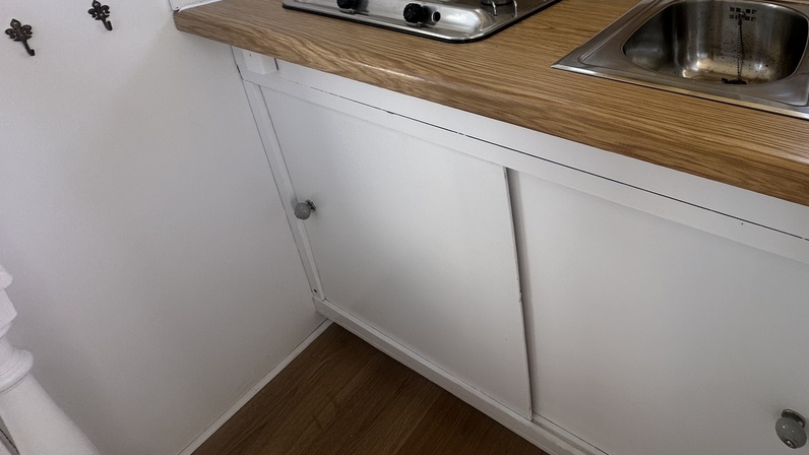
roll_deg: -0.2
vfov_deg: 44.2
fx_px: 493
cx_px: 585
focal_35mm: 23
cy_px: 28
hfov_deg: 74.2
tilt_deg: -21.3
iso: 64
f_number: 2.2
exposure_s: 1/99
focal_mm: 2.22
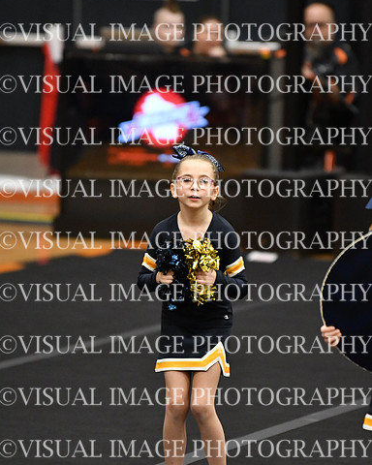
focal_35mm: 340
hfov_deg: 4.6
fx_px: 4679
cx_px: 186
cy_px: 266
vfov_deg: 5.7
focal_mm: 200
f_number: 2.8
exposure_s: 1/800
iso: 5000
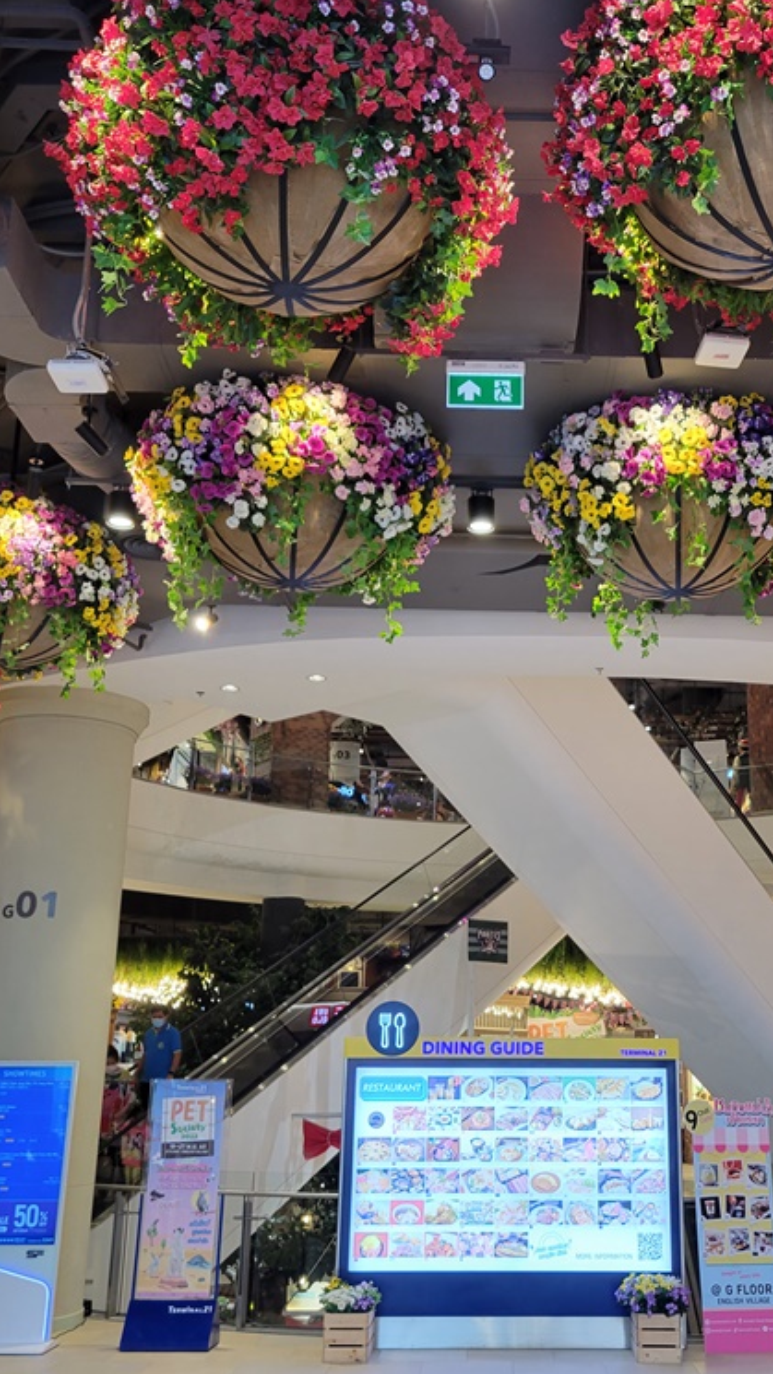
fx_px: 1385
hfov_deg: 30.9
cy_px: 686
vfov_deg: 52.8
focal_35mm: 38
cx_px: 537
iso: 100
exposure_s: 1/100
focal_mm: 5.4
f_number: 1.8
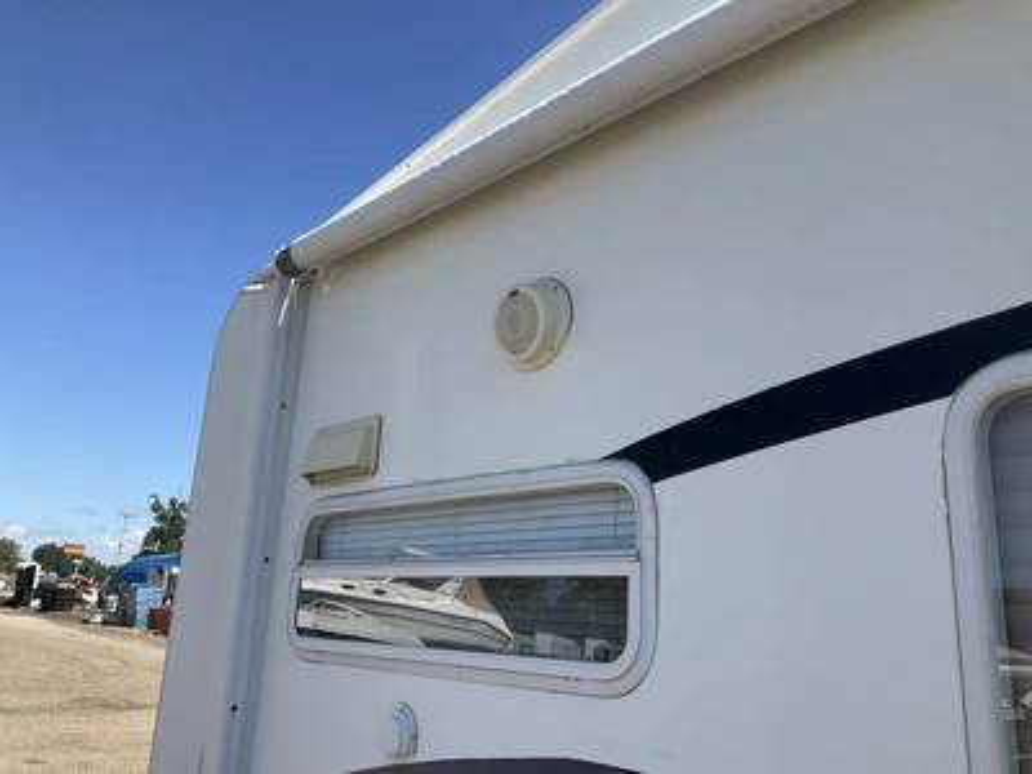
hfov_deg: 61.7
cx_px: 516
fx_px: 865
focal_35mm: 29
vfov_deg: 48.2
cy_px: 387
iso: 25
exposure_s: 1/1377
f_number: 1.8
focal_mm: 3
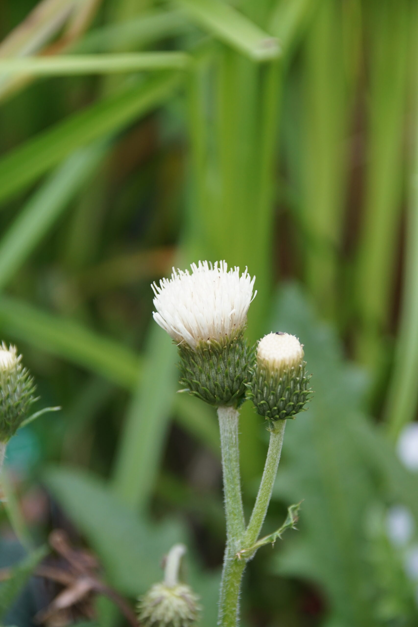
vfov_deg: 8.6
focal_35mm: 240
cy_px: 314
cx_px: 209
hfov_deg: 5.7
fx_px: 4179
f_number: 8
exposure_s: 1/80
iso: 400
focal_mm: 160
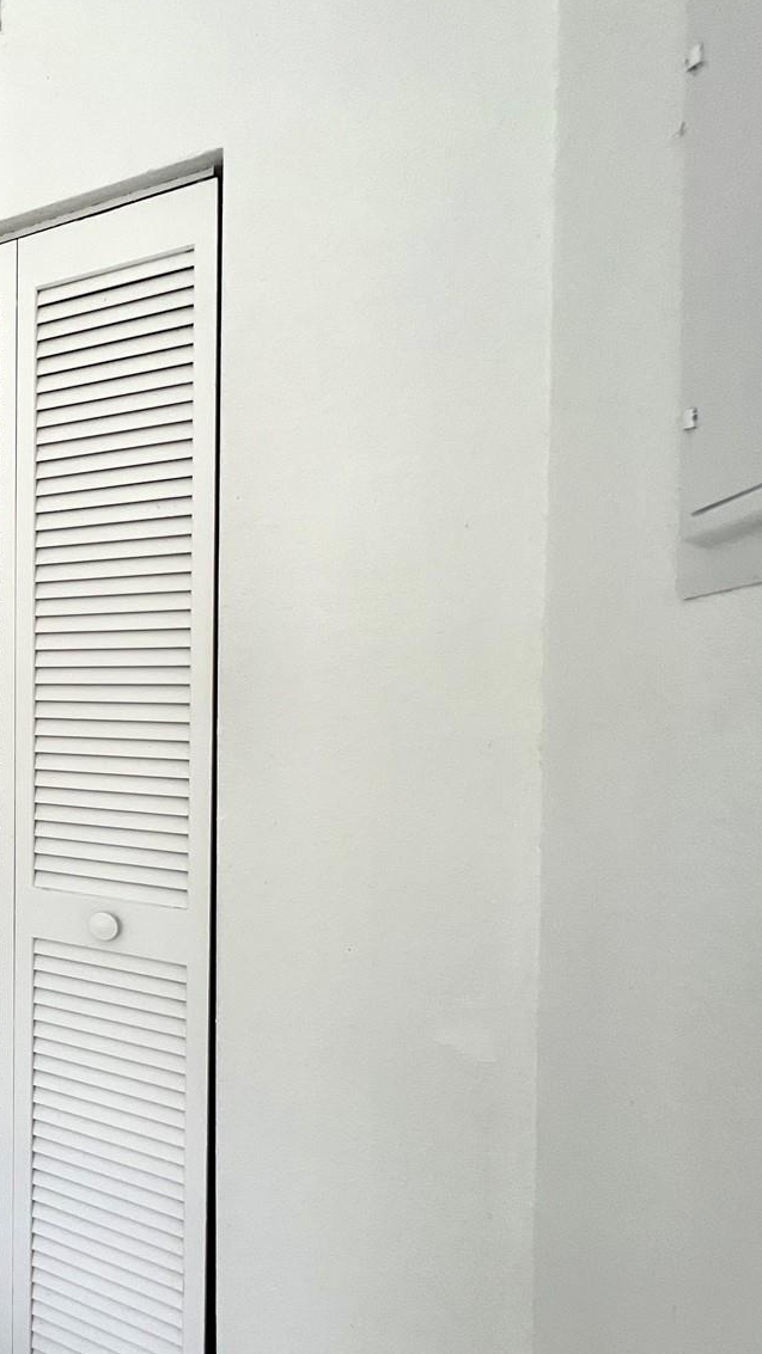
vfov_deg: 86.6
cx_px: -167
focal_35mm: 20
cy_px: 703
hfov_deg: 39.2
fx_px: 719
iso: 32
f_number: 1.8
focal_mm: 1.57
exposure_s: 1/175
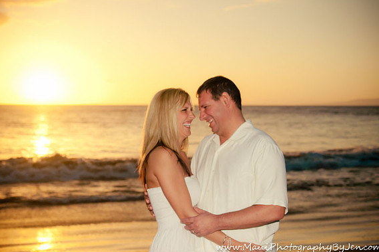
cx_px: 189
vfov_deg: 24.6
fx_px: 579
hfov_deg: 36.3
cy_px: 127
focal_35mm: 55
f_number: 2.8
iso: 400
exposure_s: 1/4000
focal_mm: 36
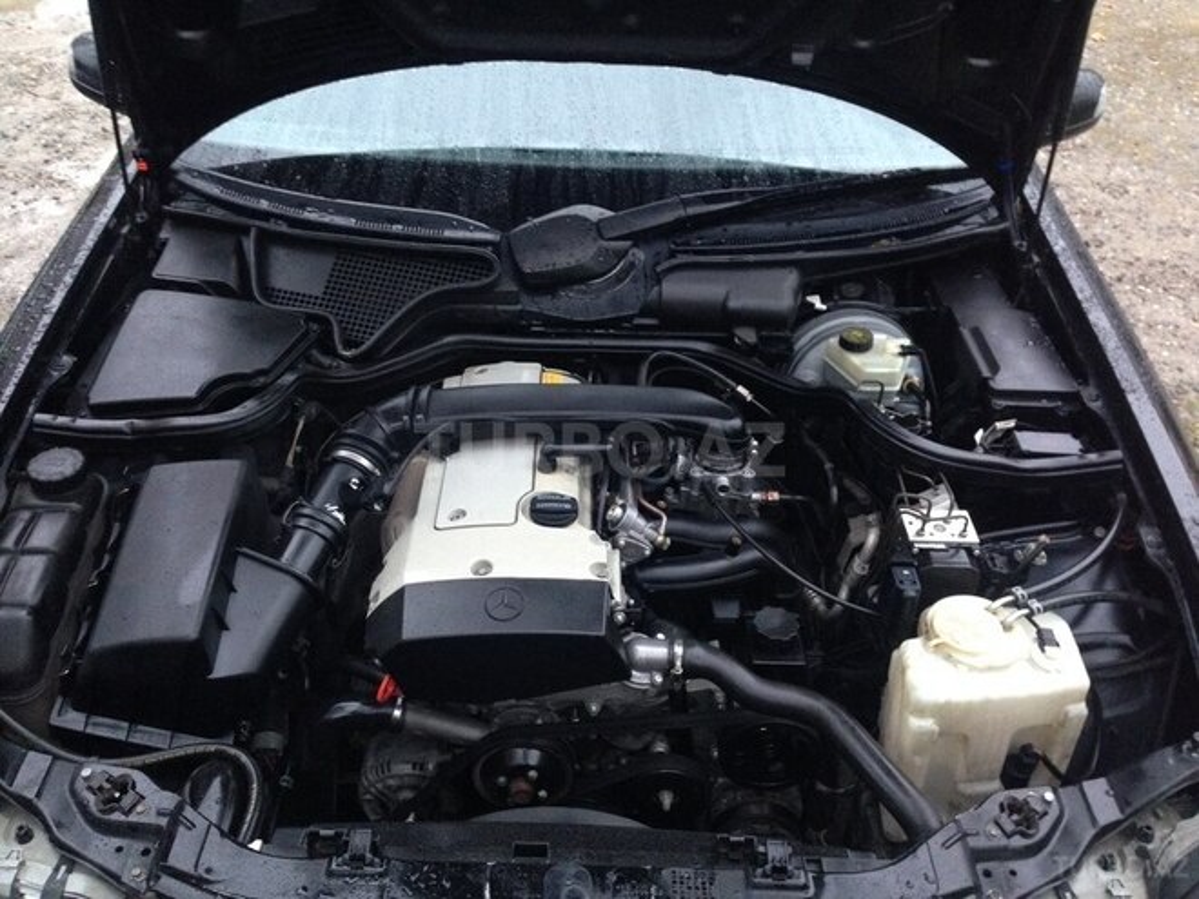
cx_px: 600
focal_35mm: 33
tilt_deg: -35.3
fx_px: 1143
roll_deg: +2.2
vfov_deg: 42.9
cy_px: 450
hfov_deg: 55.4
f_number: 2.4
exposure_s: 1/20
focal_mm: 4.12
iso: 320
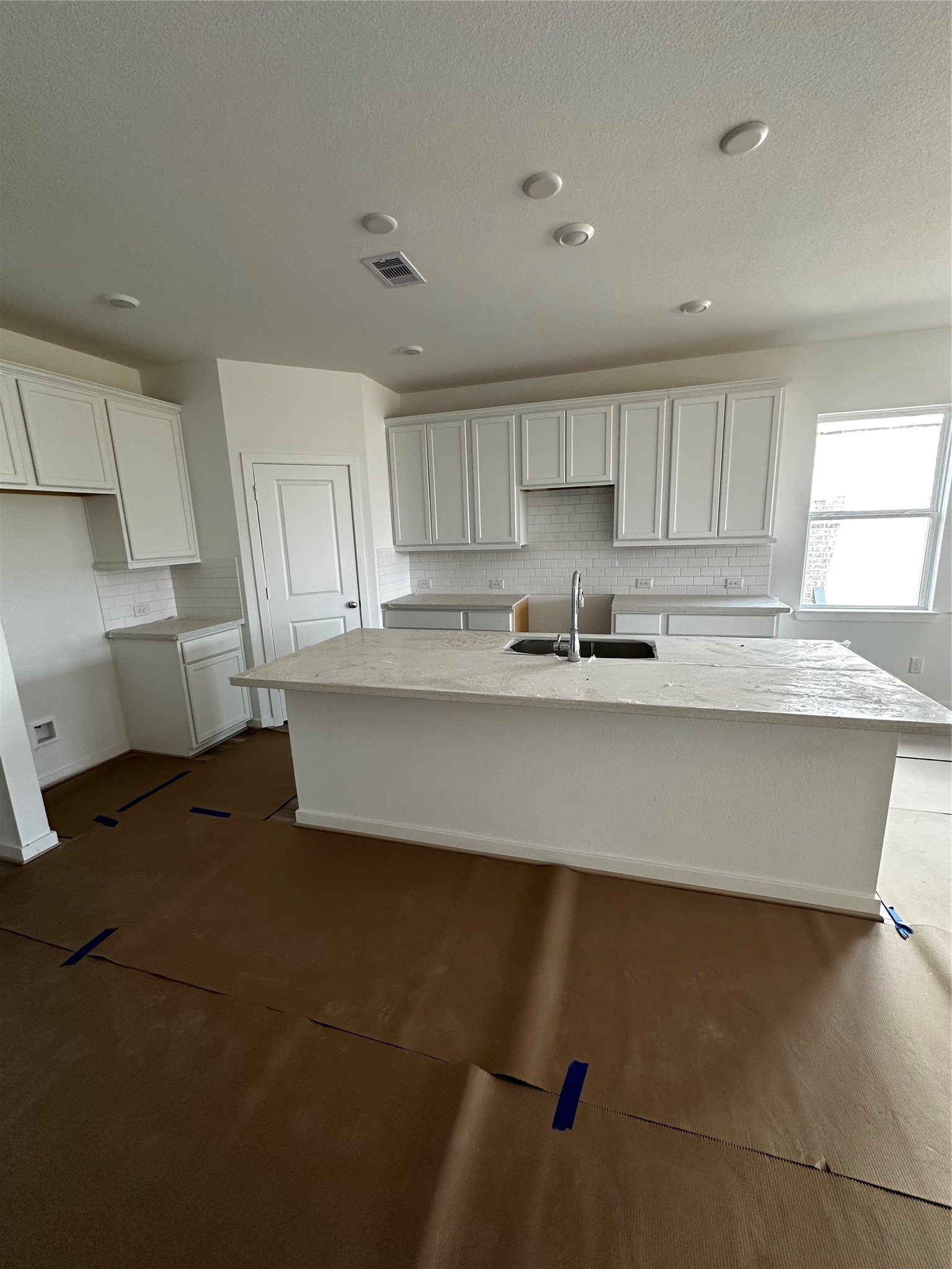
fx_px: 513
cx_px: 476
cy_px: 634
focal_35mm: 14
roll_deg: +0.8
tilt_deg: -11.4
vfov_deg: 102.1
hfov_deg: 85.7
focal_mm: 2.22
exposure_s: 1/99
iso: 160
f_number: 2.2
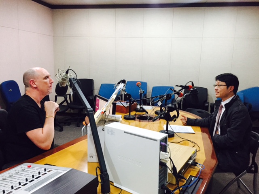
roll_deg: -2.9
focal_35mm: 29
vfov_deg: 48.2
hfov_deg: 61.7
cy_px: 97
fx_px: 217
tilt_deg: -11.0
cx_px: 130
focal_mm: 4.15
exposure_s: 1/30
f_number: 2.2
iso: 200
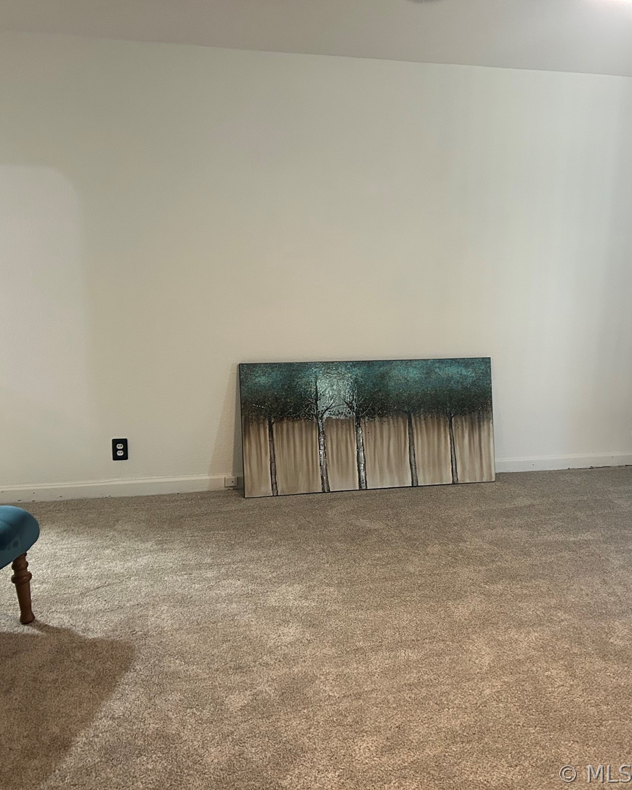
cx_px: 384
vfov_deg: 52.9
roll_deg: -1.2
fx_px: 795
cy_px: 395
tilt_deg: -11.8
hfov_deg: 43.1
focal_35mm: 34
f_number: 1.5
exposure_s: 1/60
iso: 400
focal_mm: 5.7
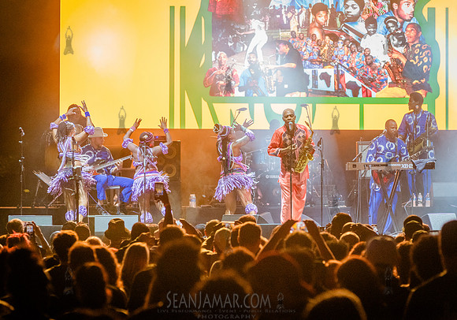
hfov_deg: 12.5
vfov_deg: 8.8
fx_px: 2088
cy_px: 160
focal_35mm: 162
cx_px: 217
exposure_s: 1/640
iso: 4000
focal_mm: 155
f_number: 4
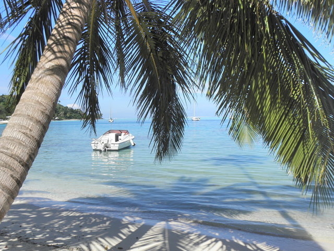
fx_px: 347
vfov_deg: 39.7
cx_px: 167
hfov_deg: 51.4
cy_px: 126
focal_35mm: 36
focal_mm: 6.44
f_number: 5.6
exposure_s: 1/320
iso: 64
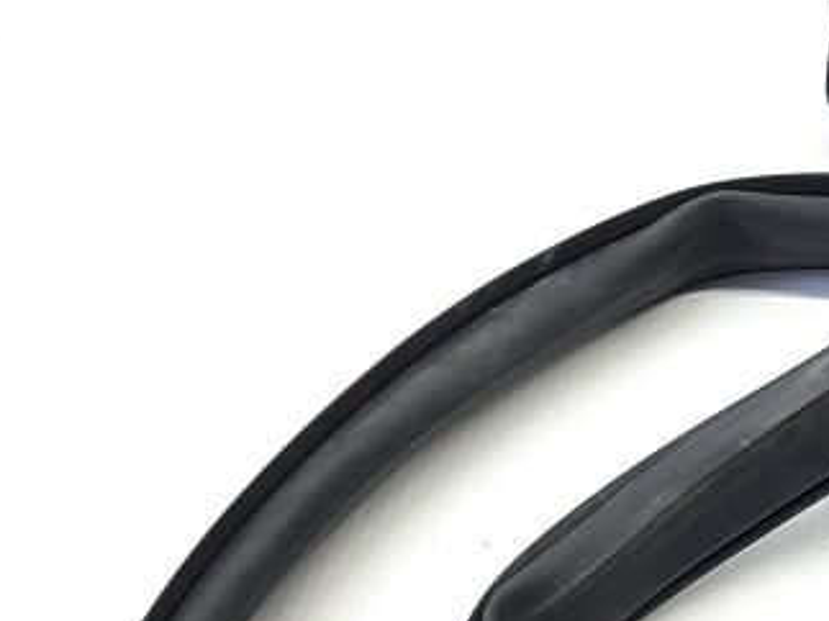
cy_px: 744
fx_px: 2226
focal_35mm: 93
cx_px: 903
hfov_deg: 20.2
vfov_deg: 15.3
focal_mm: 4.6
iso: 100
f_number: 2
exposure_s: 1/50
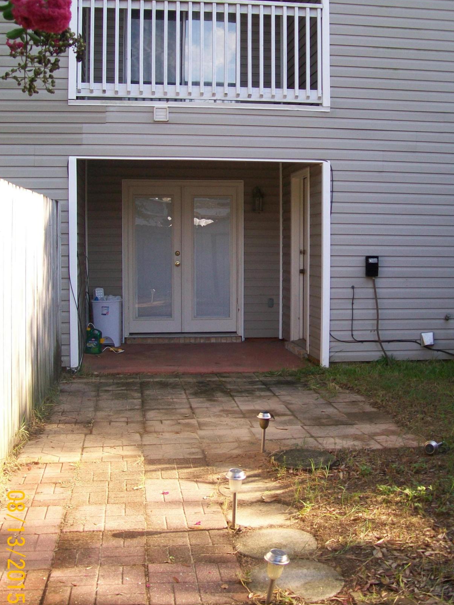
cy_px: 268
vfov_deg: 44.7
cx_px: 234
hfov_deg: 34.3
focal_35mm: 42
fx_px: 735
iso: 64
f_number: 2.7
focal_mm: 6.1
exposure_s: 1/200
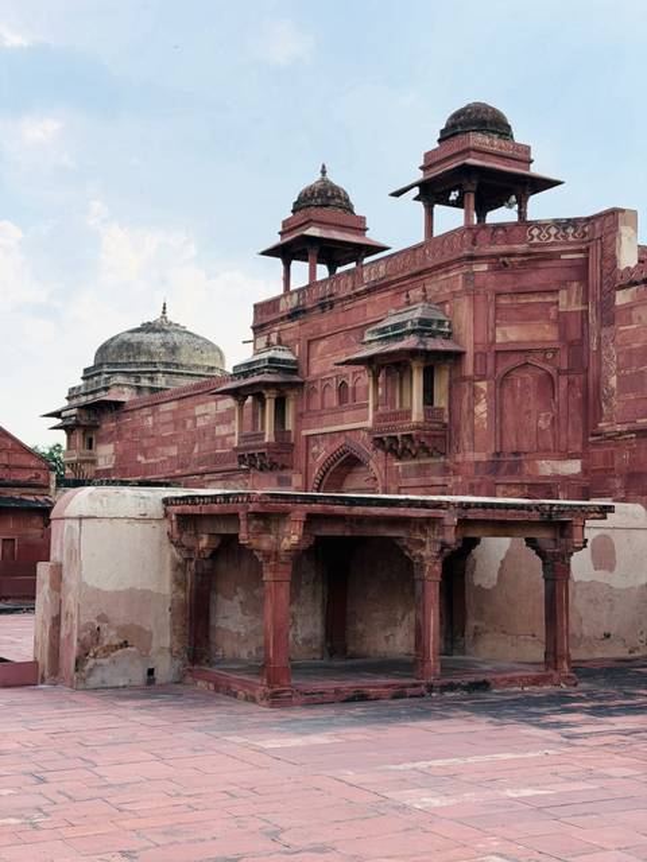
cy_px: 431
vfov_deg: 39.7
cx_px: 324
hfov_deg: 30.3
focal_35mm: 48
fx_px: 1196
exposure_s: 1/3226
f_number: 1.78
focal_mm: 6.76
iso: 64
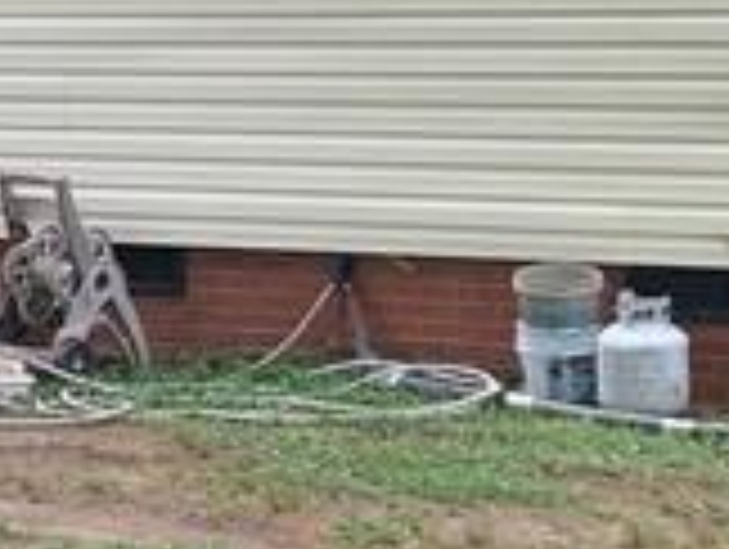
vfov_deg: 9.0
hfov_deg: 11.9
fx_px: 3459
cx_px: -9
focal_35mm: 164
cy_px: 86
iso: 25
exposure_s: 1/371
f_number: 1.8
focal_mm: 4.25
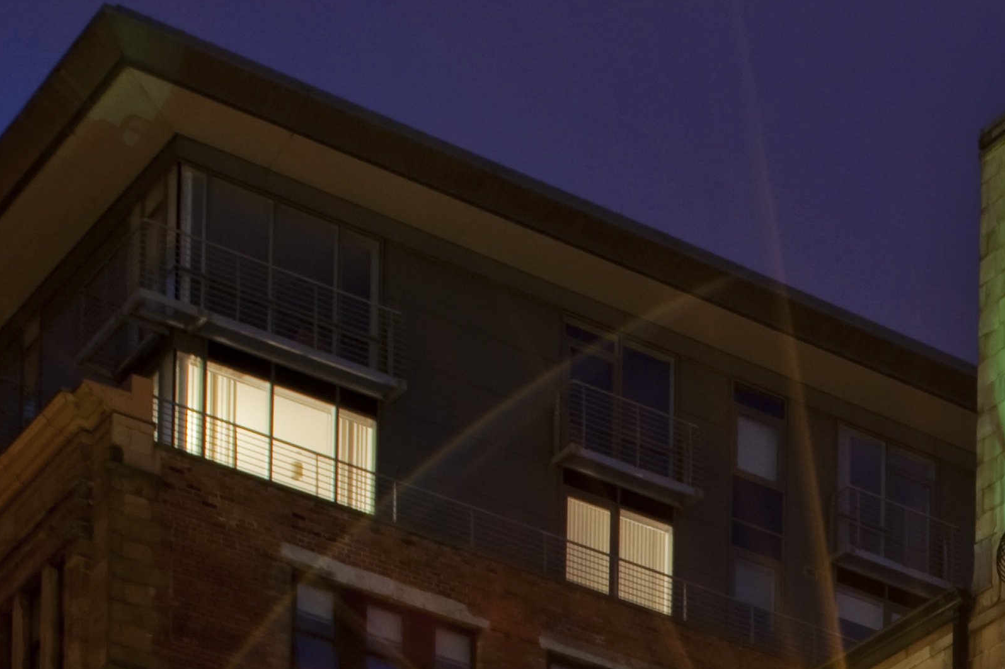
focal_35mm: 91
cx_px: 1672
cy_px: 1004
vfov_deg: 14.1
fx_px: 2540
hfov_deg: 18.6
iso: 100
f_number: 11
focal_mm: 24
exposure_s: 15
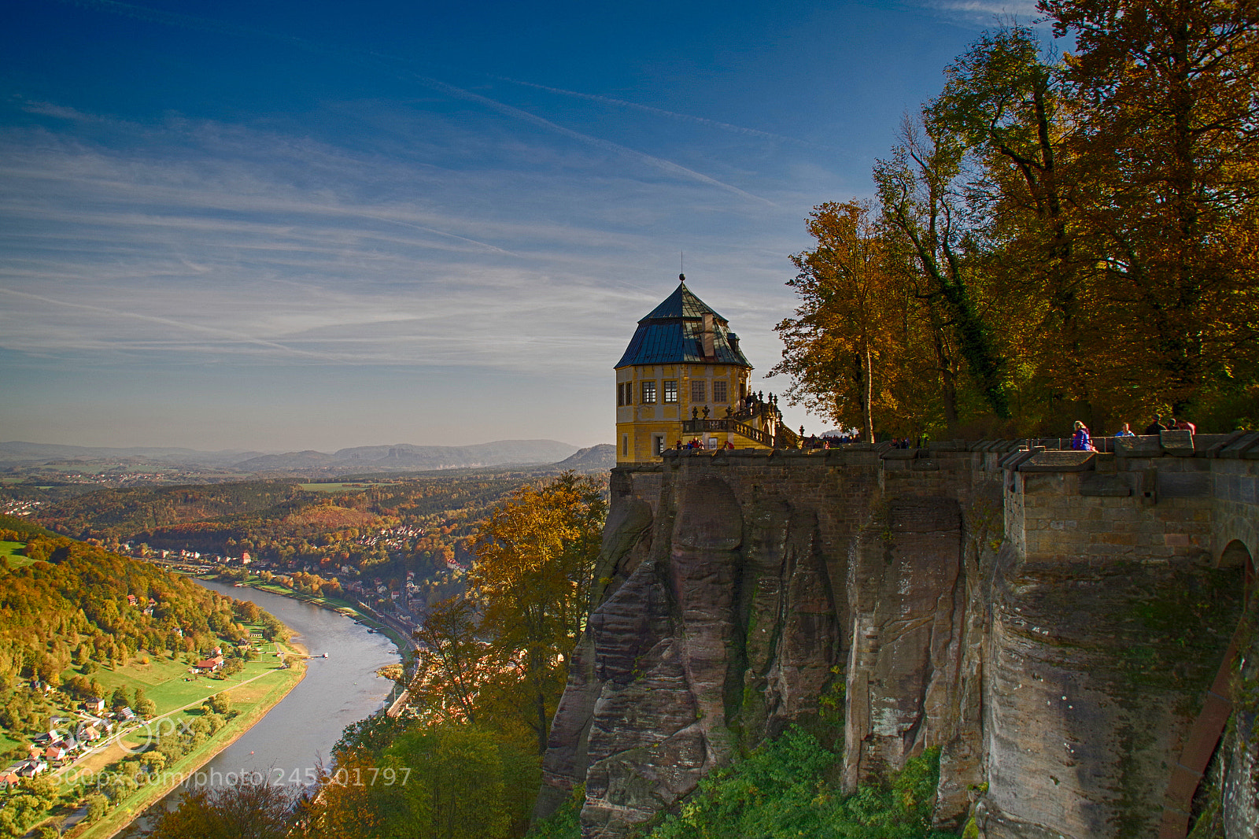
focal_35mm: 27
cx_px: 630
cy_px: 420
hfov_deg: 67.4
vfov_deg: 47.9
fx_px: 944
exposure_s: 1/200
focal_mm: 18
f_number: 8
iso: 100
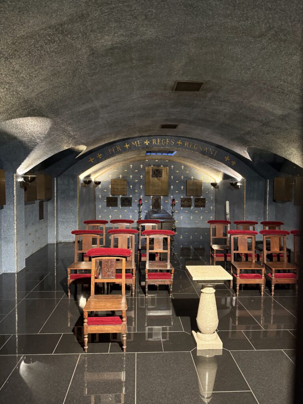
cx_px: 152
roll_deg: -0.9
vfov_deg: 71.6
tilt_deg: -3.2
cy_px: 202
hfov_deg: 56.8
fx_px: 280
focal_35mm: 24
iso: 1000
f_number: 1.78
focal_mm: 6.76
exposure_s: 1/33
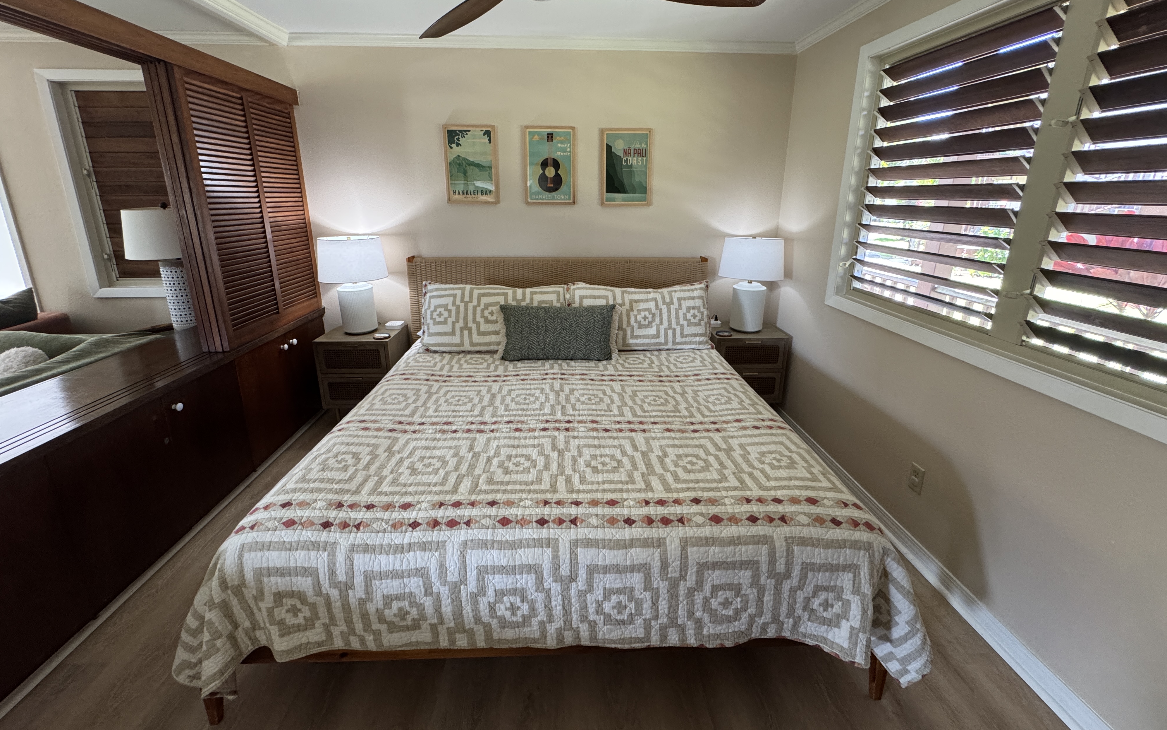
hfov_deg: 101.5
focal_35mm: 15
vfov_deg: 74.5
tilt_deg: -14.4
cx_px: 579
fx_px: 477
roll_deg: +0.1
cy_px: 320
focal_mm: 2.22
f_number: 2.2
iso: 250
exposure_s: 1/60
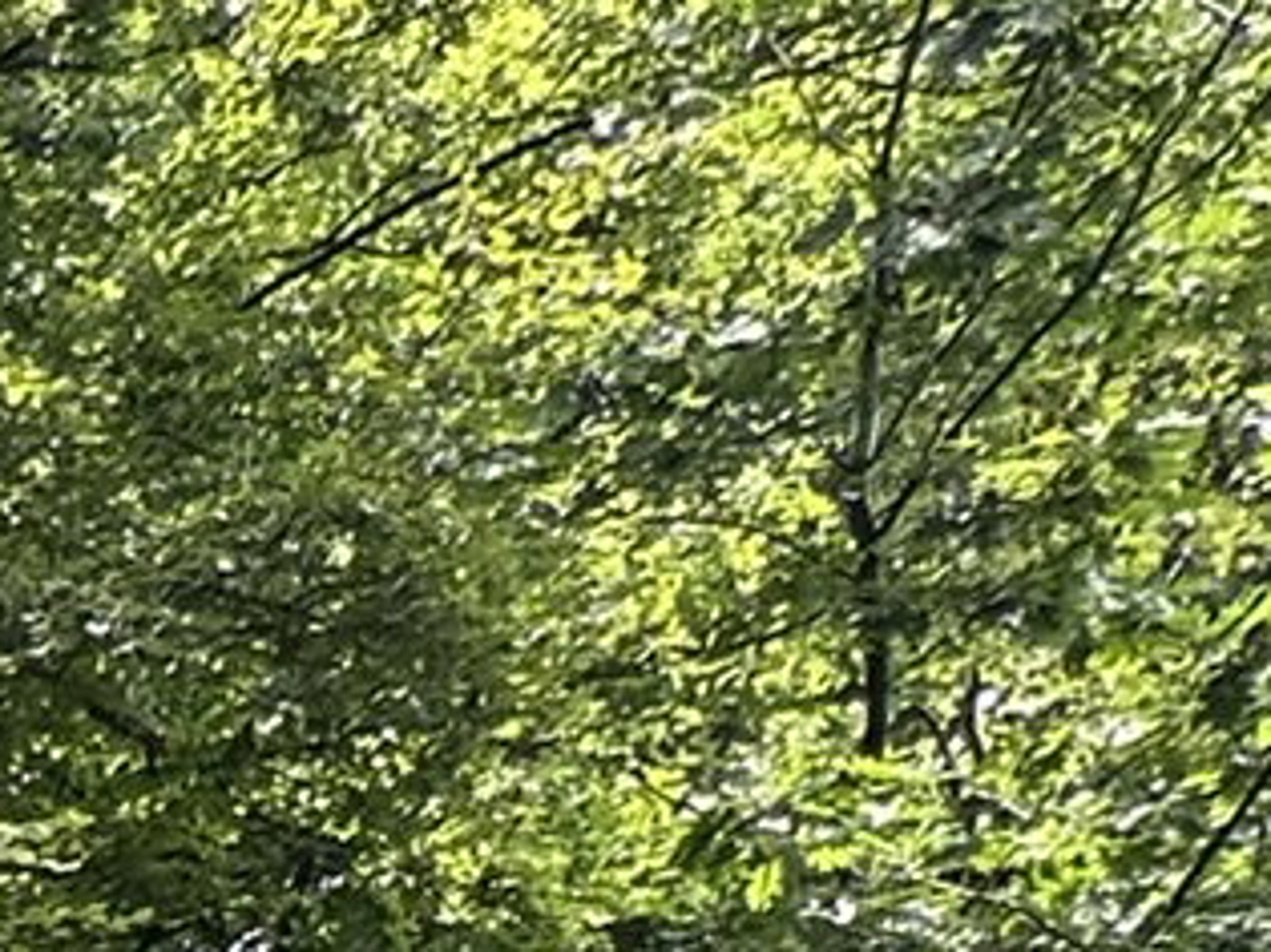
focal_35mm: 91
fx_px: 3340
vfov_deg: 11.9
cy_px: 2513
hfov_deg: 12.4
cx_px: -2284
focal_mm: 2.22
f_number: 2.2
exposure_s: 1/140
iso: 40
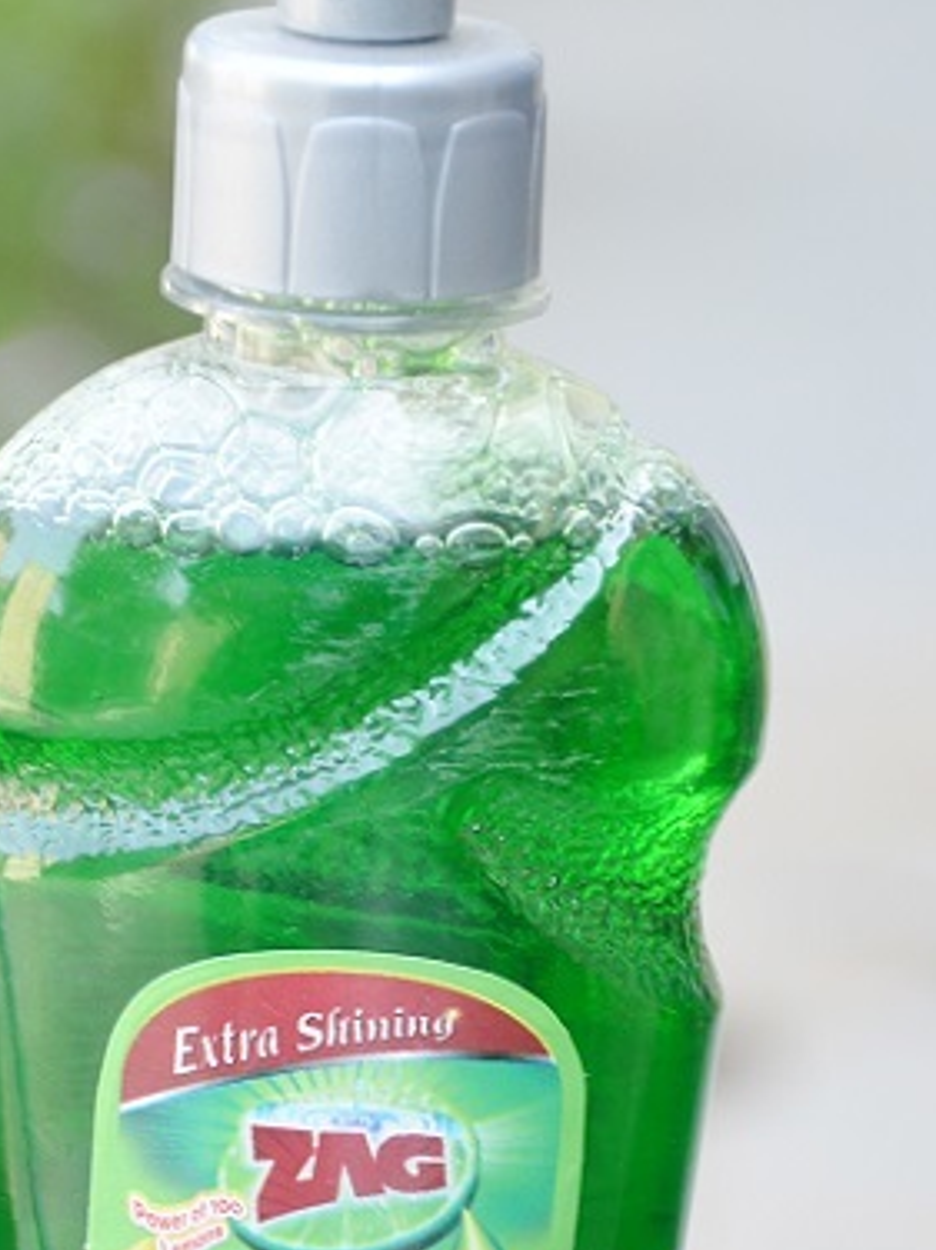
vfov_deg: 6.9
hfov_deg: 5.2
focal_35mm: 288
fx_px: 10389
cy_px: 1048
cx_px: 298
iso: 320
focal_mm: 80
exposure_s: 1/100
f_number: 5.3
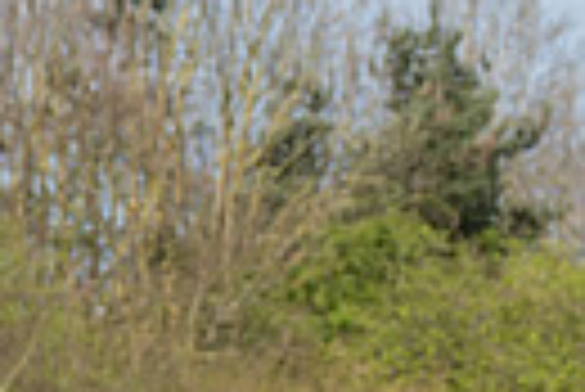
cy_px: 570
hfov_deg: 4.6
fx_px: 7239
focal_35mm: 445
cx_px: 205
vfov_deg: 3.1
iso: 400
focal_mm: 72
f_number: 5
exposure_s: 1/1000
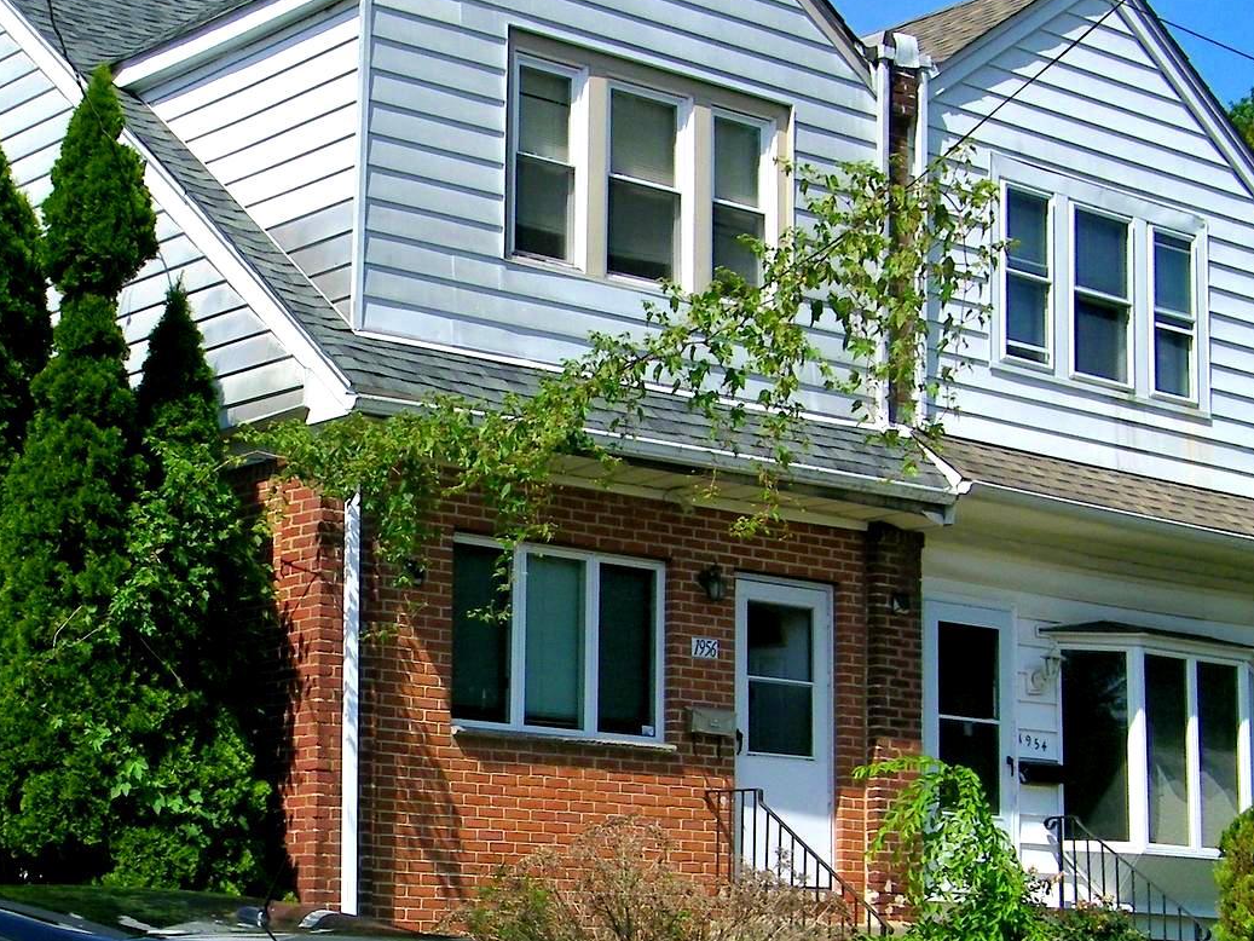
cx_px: 382
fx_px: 2790
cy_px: 620
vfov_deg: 19.1
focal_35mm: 77
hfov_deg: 25.2
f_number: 7.6
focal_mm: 6.9
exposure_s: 1/400
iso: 80
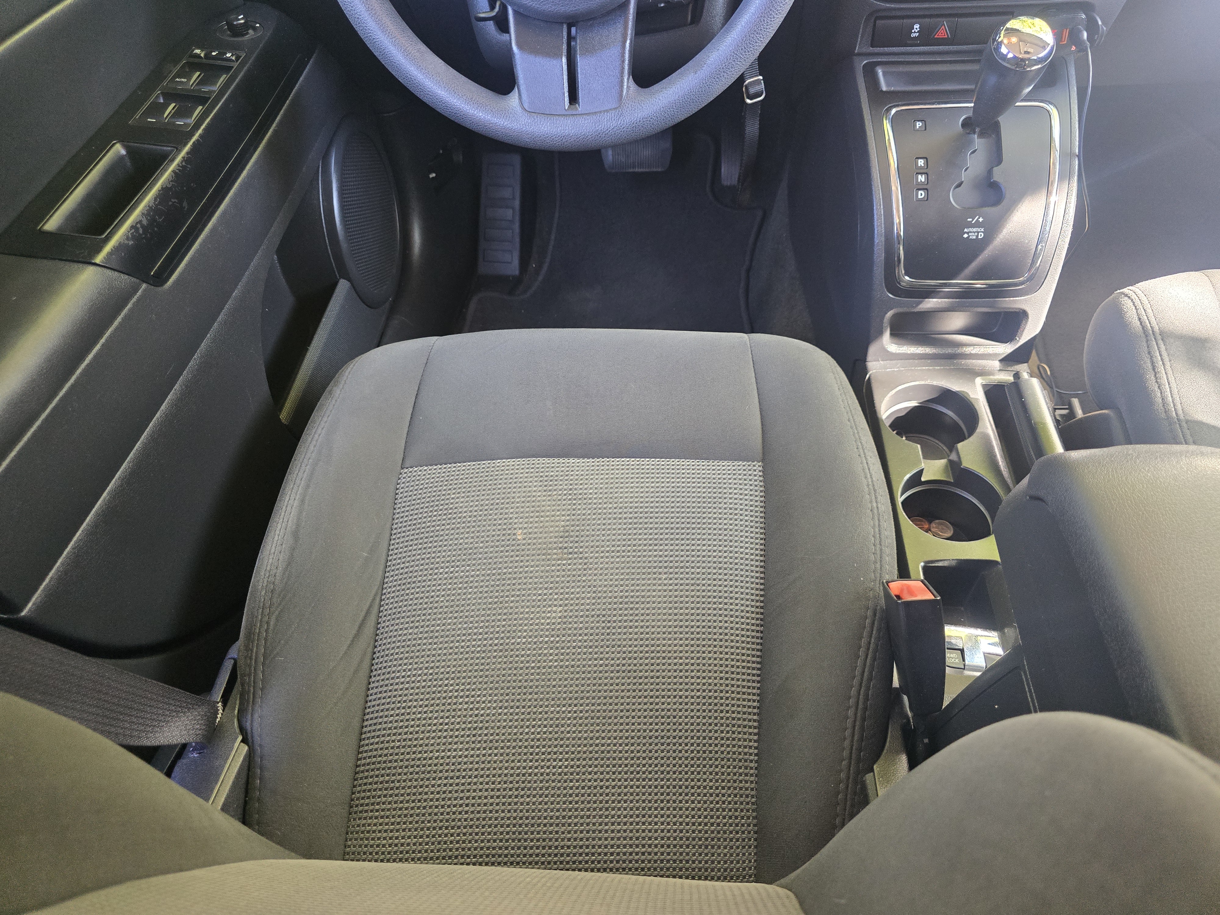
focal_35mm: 23
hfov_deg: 73.9
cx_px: 610
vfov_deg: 58.9
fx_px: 811
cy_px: 458
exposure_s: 1/120
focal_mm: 6.3
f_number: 1.7
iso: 640
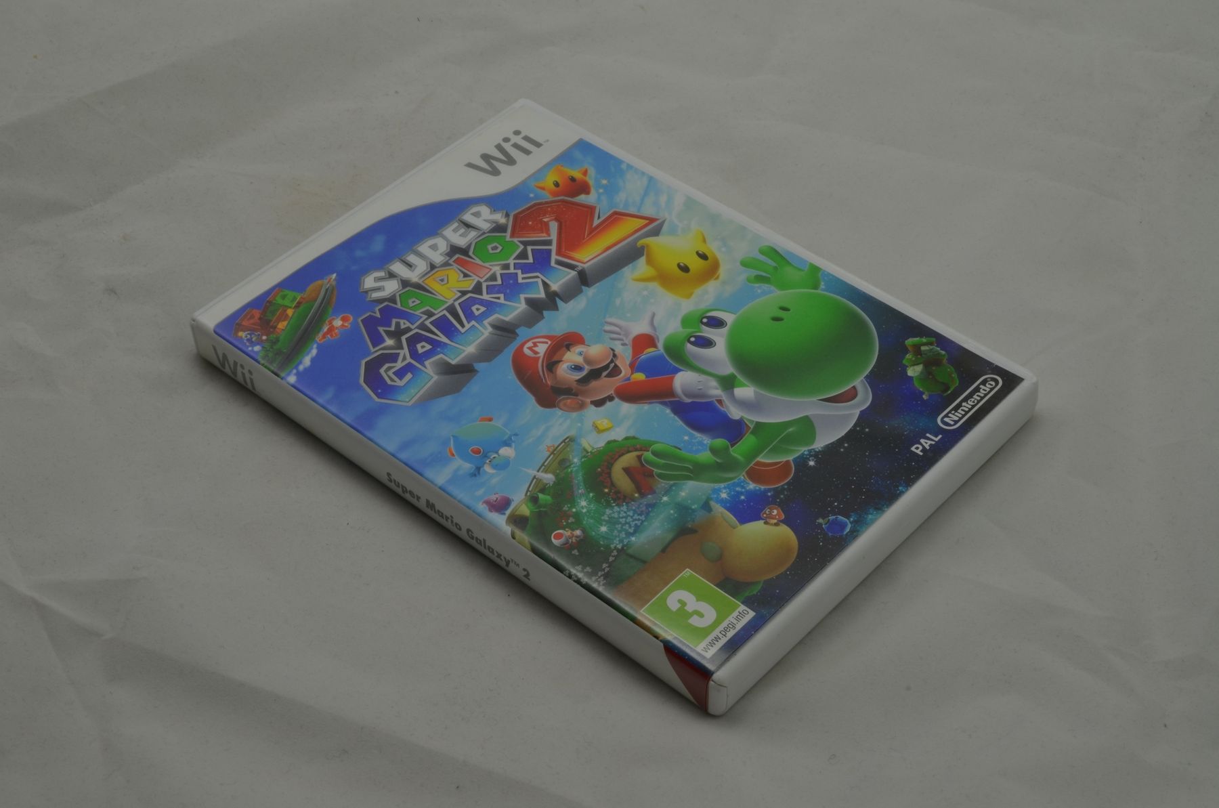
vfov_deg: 22.5
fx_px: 2028
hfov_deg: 33.5
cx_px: 610
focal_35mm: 60
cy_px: 404
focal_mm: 40
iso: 100
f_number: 20
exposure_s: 1/3
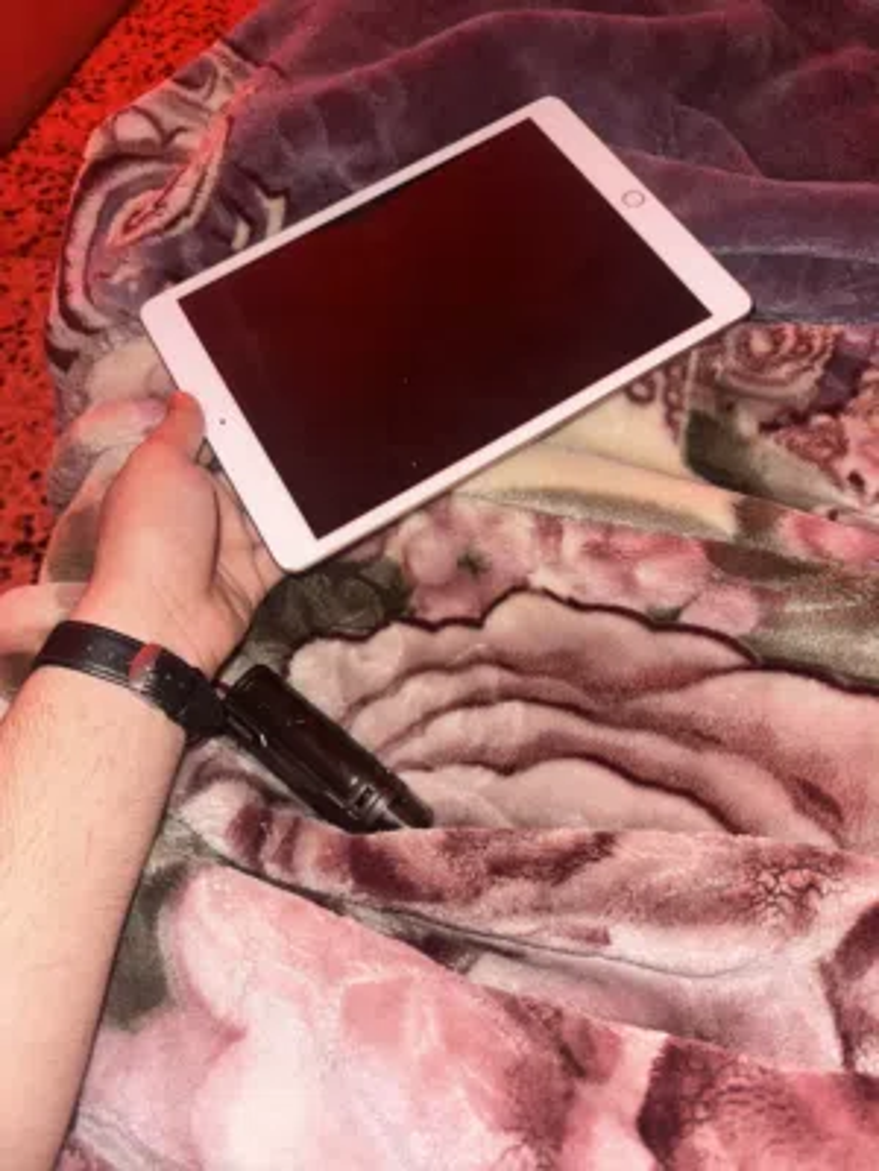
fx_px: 813
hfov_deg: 56.8
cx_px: 440
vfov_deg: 71.6
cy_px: 586
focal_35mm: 24
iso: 50
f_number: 1.78
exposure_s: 1/4
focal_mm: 6.86
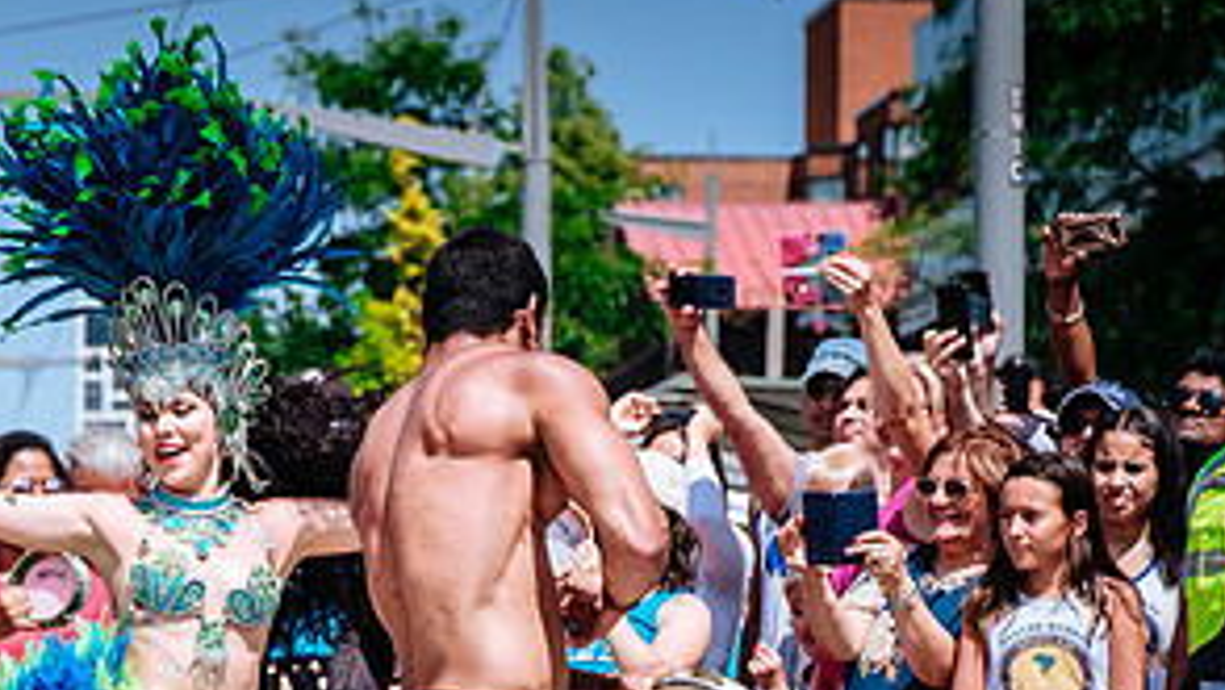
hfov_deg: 11.7
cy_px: 686
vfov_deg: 6.6
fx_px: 5946
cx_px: 202
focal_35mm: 183
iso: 200
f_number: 4
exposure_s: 1/1600
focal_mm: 55
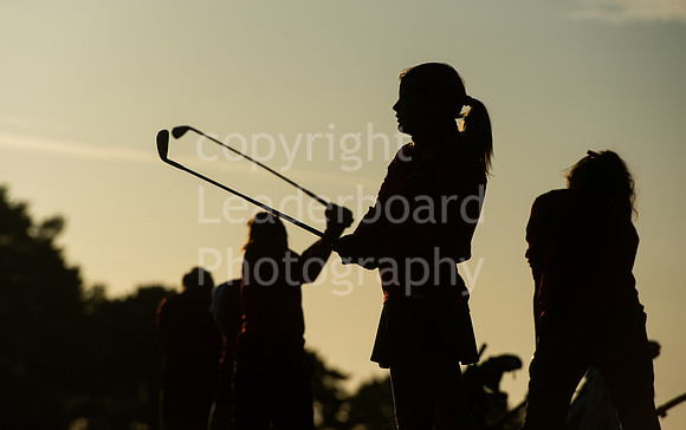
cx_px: 312
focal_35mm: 235
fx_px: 4394
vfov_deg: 5.6
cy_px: 179
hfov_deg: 8.9
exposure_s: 1/8000
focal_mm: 200
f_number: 6.3
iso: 100
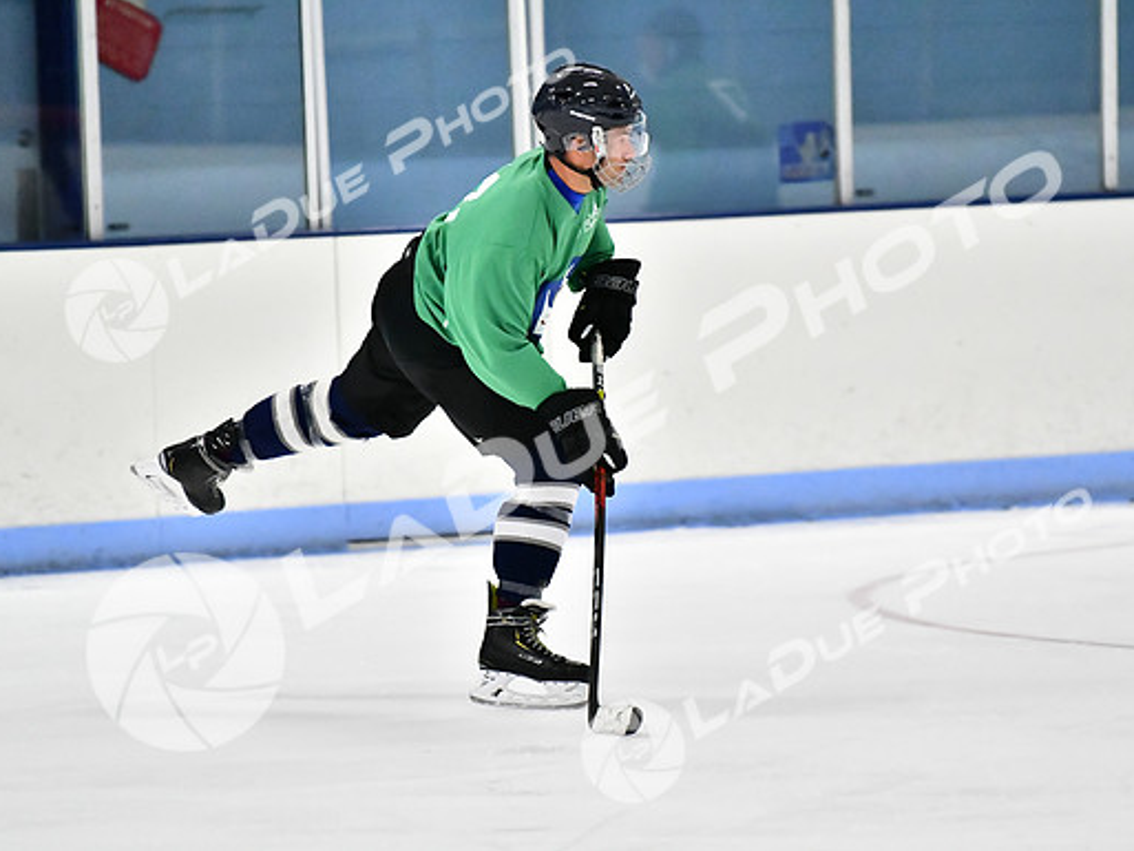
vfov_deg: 4.8
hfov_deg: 6.4
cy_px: 426
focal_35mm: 310
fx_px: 10158
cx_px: 577
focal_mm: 190
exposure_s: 1/1600
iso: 8000
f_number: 2.8
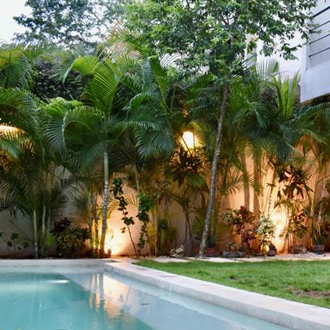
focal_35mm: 58
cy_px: 161
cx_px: 363
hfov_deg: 27.1
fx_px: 626
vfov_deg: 29.6
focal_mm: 18
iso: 720
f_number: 3.5
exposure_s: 1/30
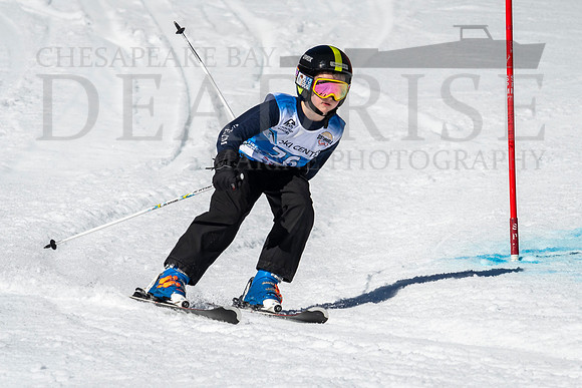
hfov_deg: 2.4
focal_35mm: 875
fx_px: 14153
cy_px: 192
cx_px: 322
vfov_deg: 1.6
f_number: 8
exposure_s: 1/2000
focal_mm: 400
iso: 200
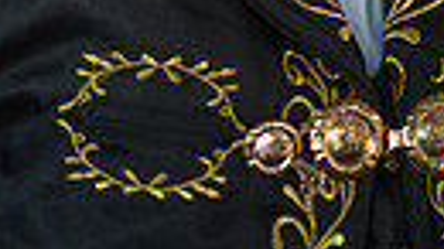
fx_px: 3625
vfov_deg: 3.9
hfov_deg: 7.0
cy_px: -396
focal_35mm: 308
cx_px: 263
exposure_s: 1/125
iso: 100
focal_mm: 85
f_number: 1.8
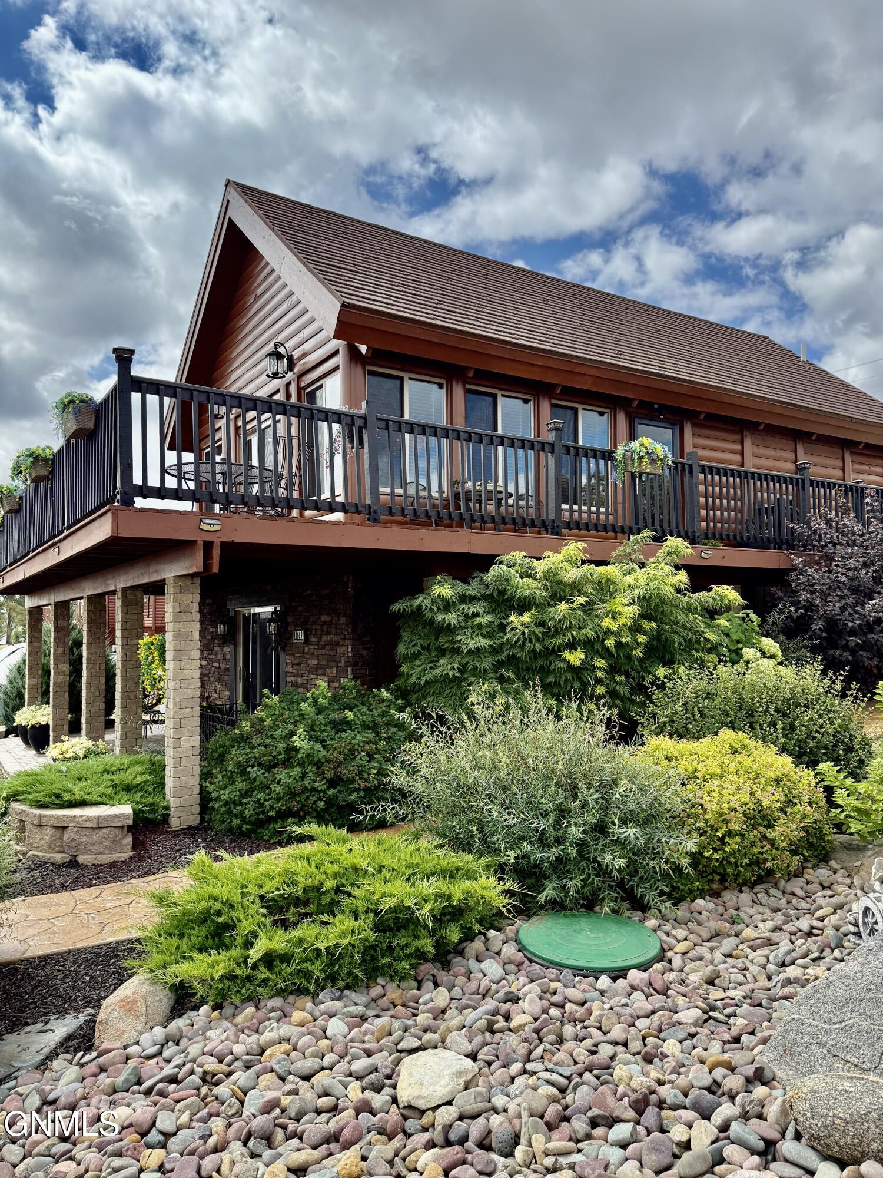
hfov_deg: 56.8
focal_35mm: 24
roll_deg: +0.6
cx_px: 442
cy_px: 589
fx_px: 816
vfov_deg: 71.6
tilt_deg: +3.3
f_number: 1.78
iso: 100
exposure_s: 1/4405
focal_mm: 6.76
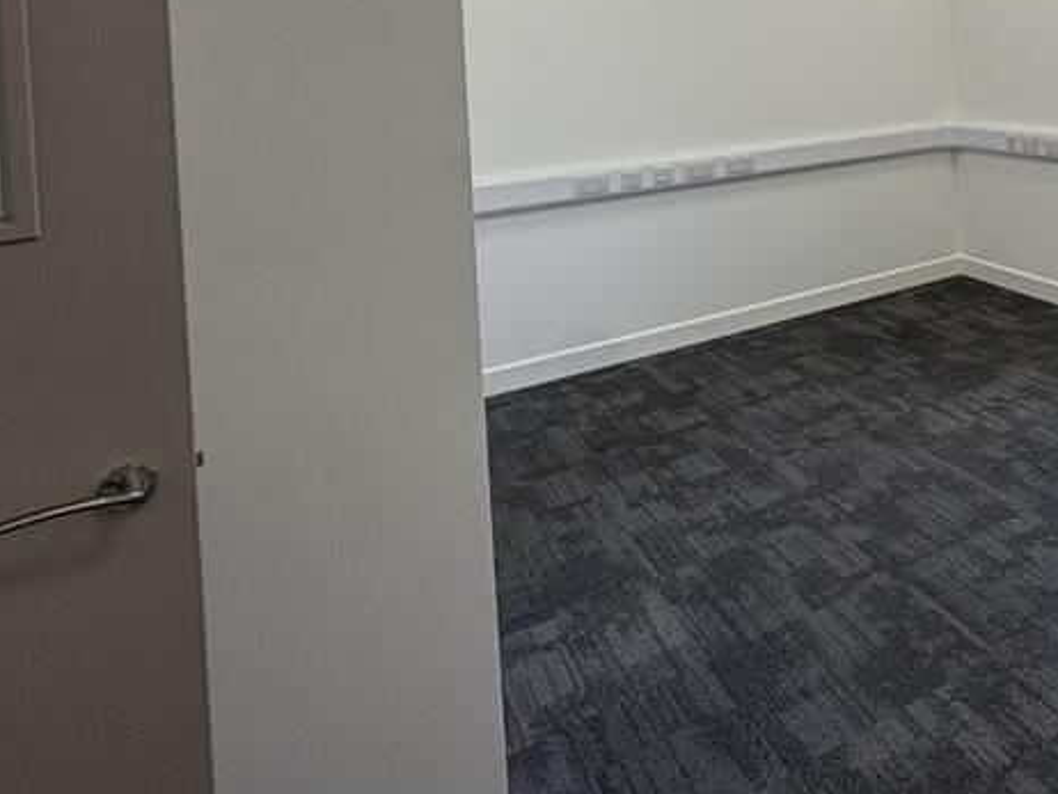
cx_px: 1115
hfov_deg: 46.2
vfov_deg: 41.1
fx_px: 948
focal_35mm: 31
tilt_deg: -1.1
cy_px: 46
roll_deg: +3.0
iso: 40
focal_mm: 2.22
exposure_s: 1/124
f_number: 2.2
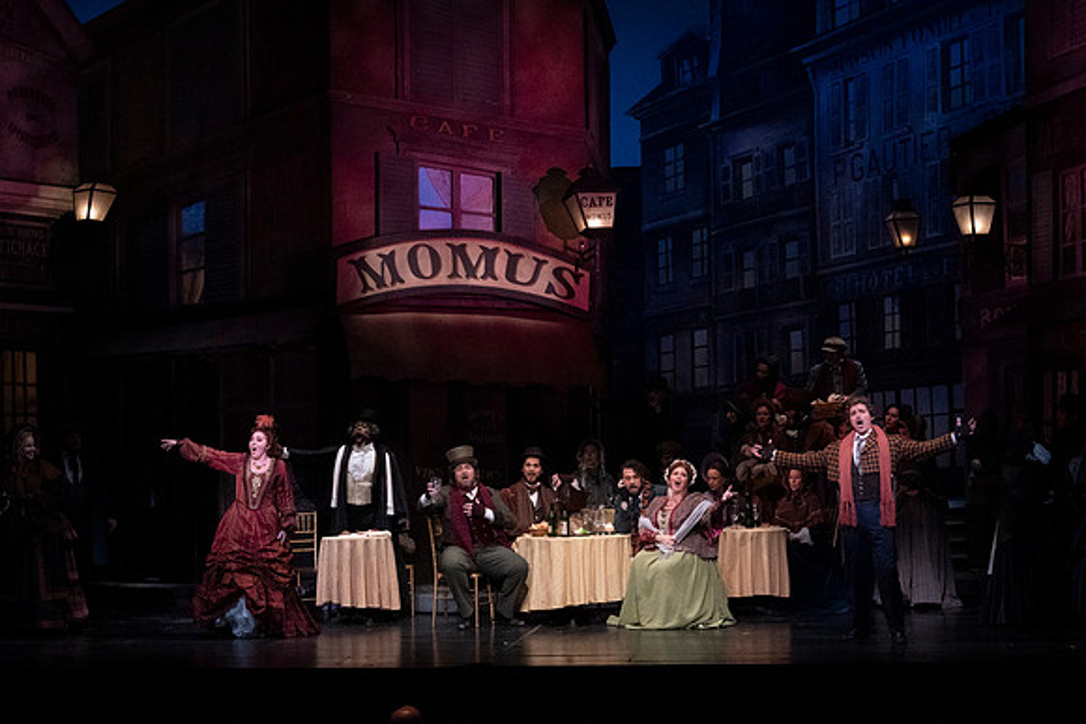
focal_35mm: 93
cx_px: 543
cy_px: 362
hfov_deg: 21.9
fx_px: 2806
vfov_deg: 14.7
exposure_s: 1/400
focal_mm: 93
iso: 16000
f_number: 14
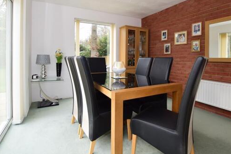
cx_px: 126
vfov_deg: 61.0
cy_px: 57
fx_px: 128
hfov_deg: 83.8
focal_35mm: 20
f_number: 7.1
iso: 400
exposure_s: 1/60
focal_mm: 10
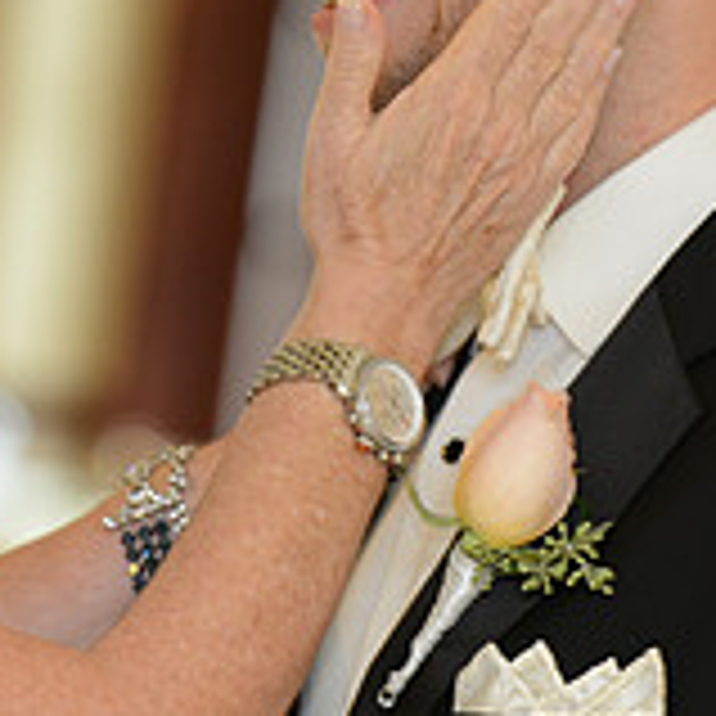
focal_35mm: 464
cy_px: 56
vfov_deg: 3.8
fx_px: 10858
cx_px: 50
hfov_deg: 3.8
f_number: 4.5
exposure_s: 1/60
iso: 800
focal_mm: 150
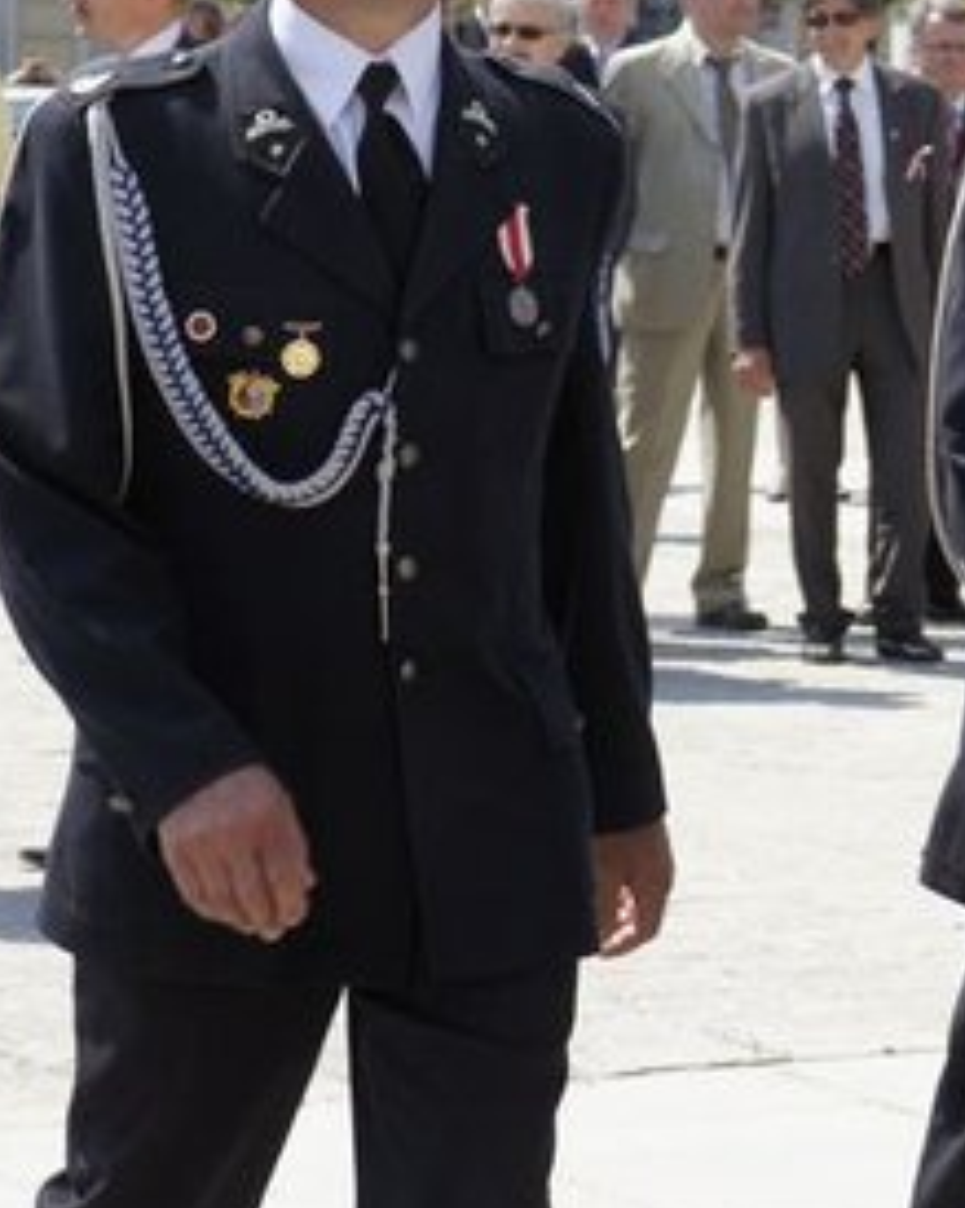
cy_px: 353
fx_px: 7144
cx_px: 1238
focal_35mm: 200
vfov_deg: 9.6
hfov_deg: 7.6
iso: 100
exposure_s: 1/125
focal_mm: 60
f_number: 9
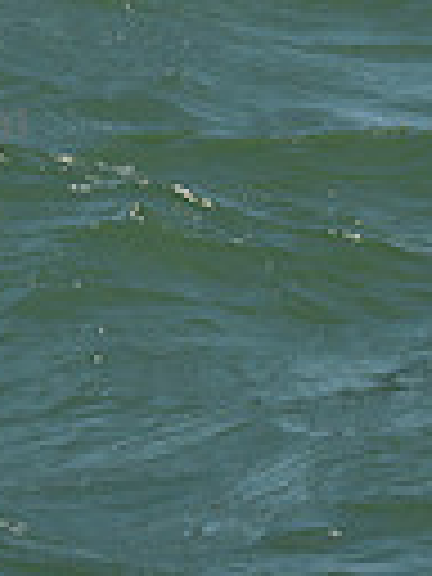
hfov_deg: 4.9
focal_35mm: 304
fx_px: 5058
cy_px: -567
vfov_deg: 6.3
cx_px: 263
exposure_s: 1/800
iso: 320
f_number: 11
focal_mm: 70
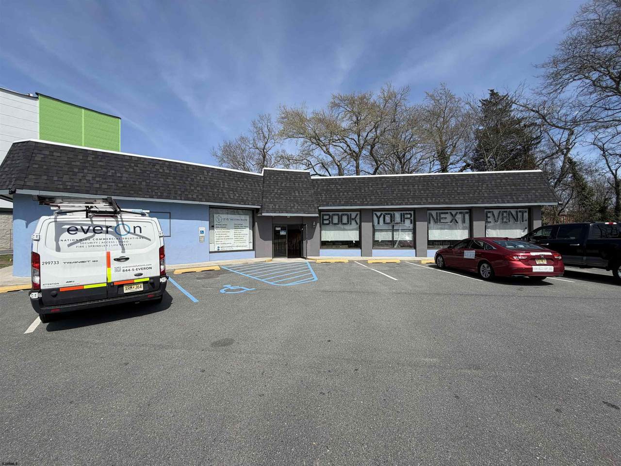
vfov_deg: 85.7
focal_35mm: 14
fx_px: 251
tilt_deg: +0.4
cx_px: 310
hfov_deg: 102.1
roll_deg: -0.1
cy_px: 233
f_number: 2.2
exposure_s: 1/820
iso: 20
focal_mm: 2.22
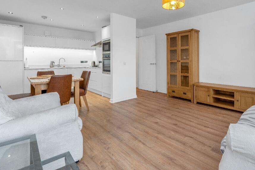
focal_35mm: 19
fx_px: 135
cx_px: 138
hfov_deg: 86.7
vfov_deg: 64.1
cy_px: 69
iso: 200
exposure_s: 1/3
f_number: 9
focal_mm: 16
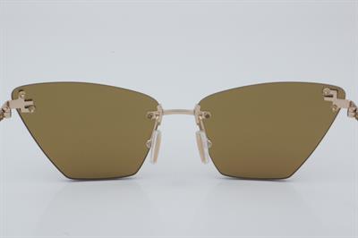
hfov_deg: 27.0
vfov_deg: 18.2
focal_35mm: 75
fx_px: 745
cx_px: 179
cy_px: 119
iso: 100
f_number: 32
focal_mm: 50
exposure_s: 1/3
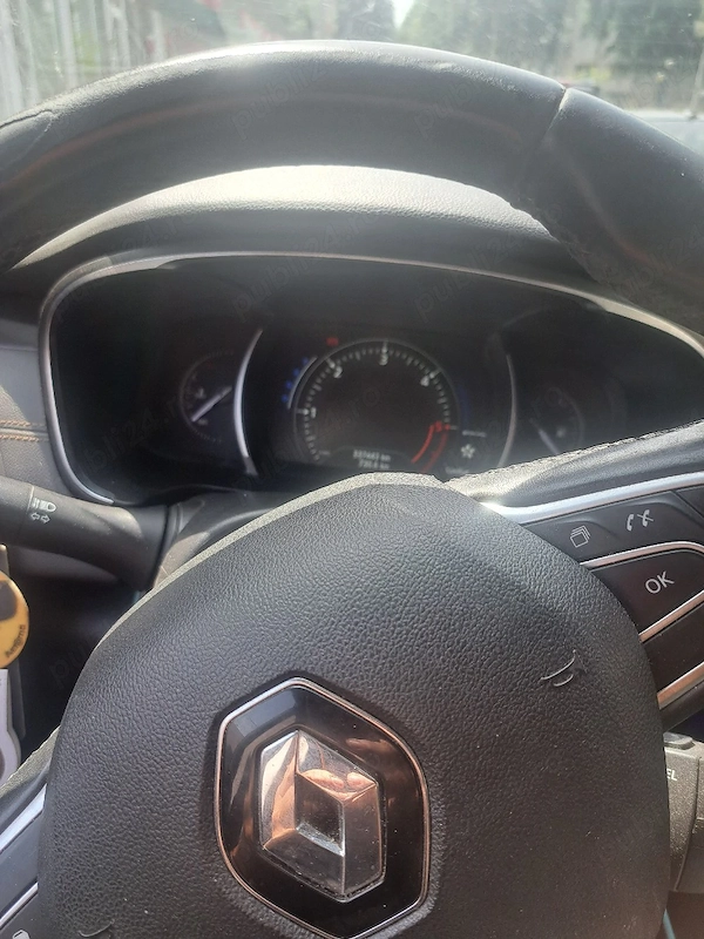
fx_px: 651
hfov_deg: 56.8
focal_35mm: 24
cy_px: 470
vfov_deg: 71.6
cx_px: 352
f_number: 1.8
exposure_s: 1/120
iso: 50
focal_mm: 5.23
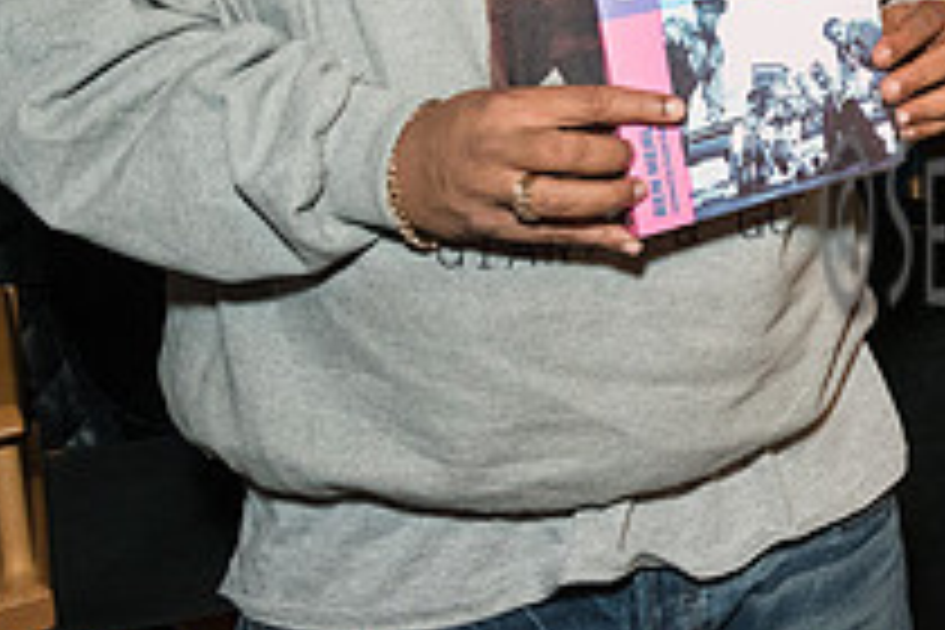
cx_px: 1270
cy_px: -158
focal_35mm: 69
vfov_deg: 18.5
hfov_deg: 24.9
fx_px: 1811
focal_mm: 24
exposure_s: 1/200
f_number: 5
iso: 5000
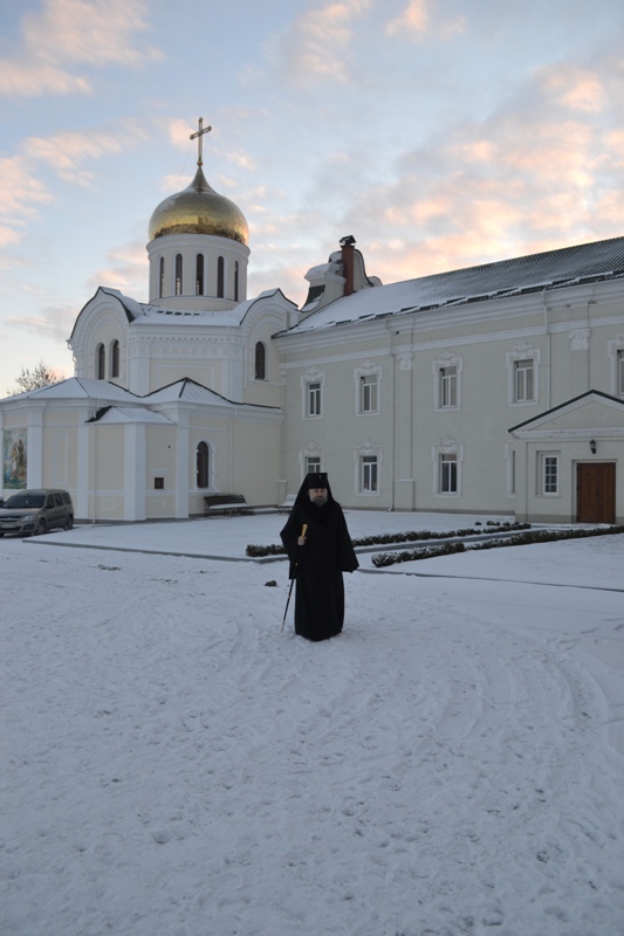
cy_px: 468
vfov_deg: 67.4
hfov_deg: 47.9
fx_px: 702
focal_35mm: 27
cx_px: 312
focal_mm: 18
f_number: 5.6
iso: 250
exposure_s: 1/125
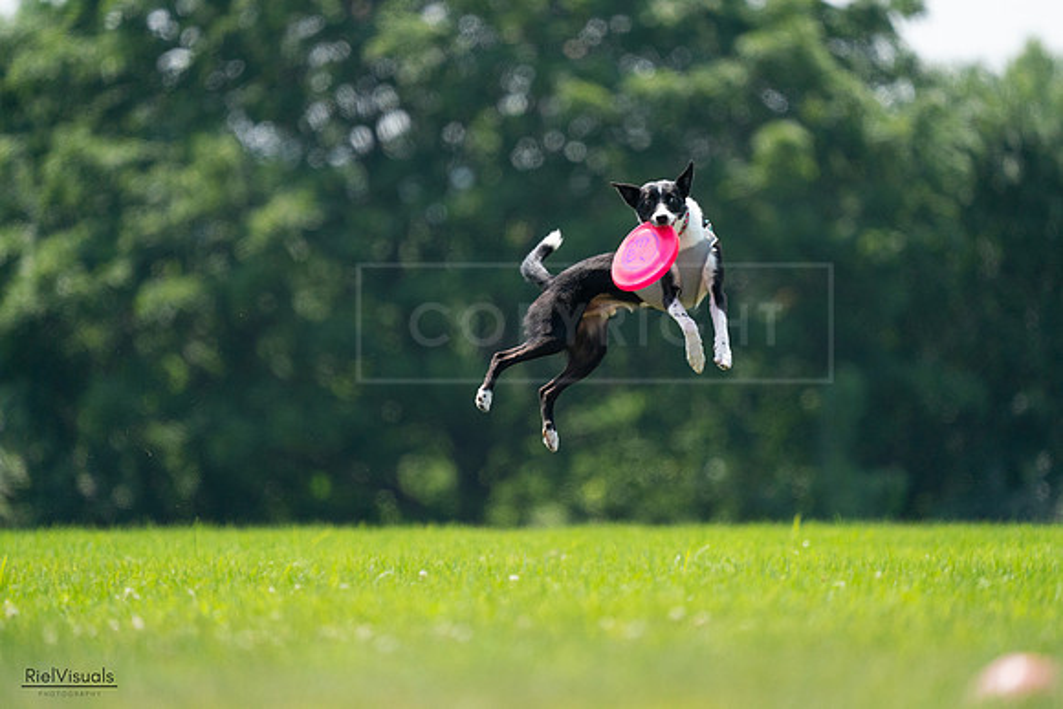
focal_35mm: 600
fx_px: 17720
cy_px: 354
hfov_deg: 3.4
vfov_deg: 2.3
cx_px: 532
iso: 2000
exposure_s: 1/4000
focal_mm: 600
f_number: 6.3
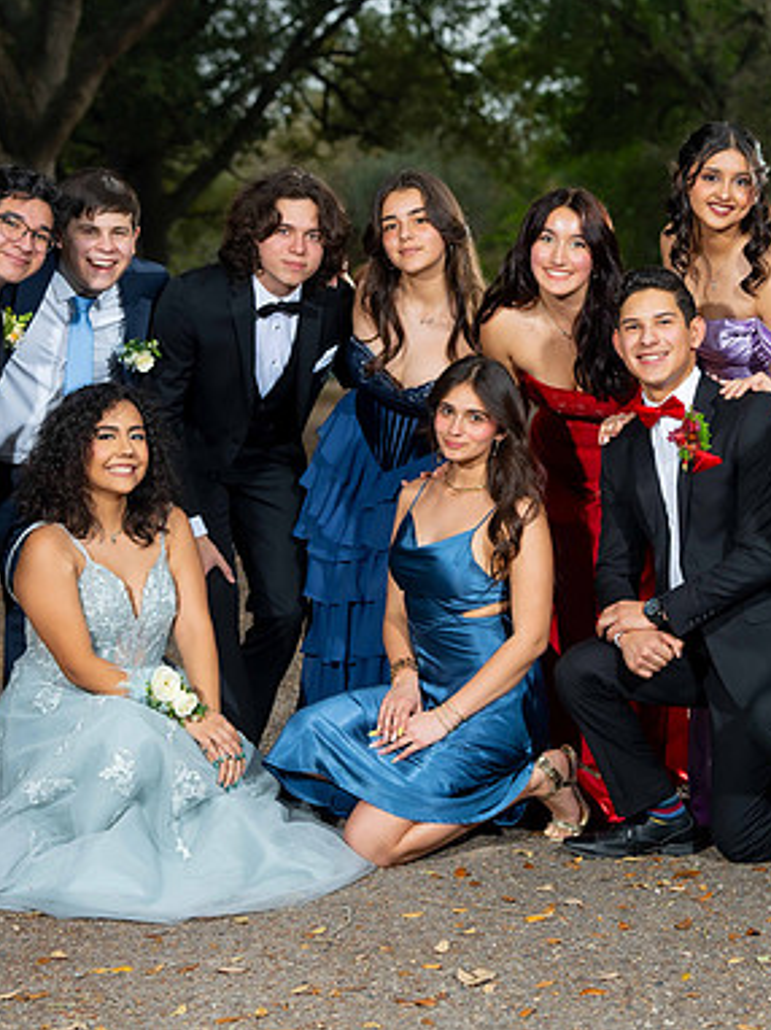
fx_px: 2260
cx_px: 512
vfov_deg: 25.7
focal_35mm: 76
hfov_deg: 19.3
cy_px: 511
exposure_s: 1/200
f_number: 3.2
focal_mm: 52
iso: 250
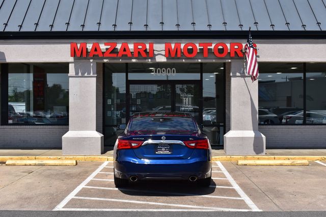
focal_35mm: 48
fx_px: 434
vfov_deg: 28.0
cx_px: 163
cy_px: 108
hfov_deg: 41.1
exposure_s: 1/500
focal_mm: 32
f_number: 11
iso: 250
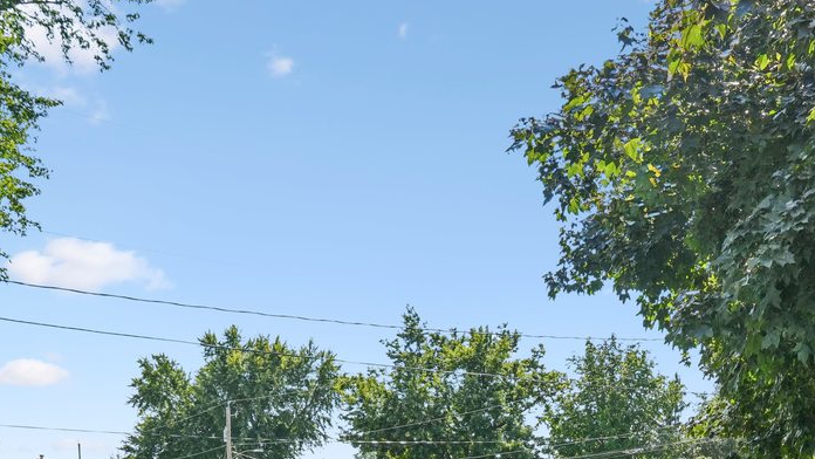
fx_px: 843
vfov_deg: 26.5
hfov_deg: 48.0
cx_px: 679
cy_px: 573
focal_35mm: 39
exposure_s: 1/500
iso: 400
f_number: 8
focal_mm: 16
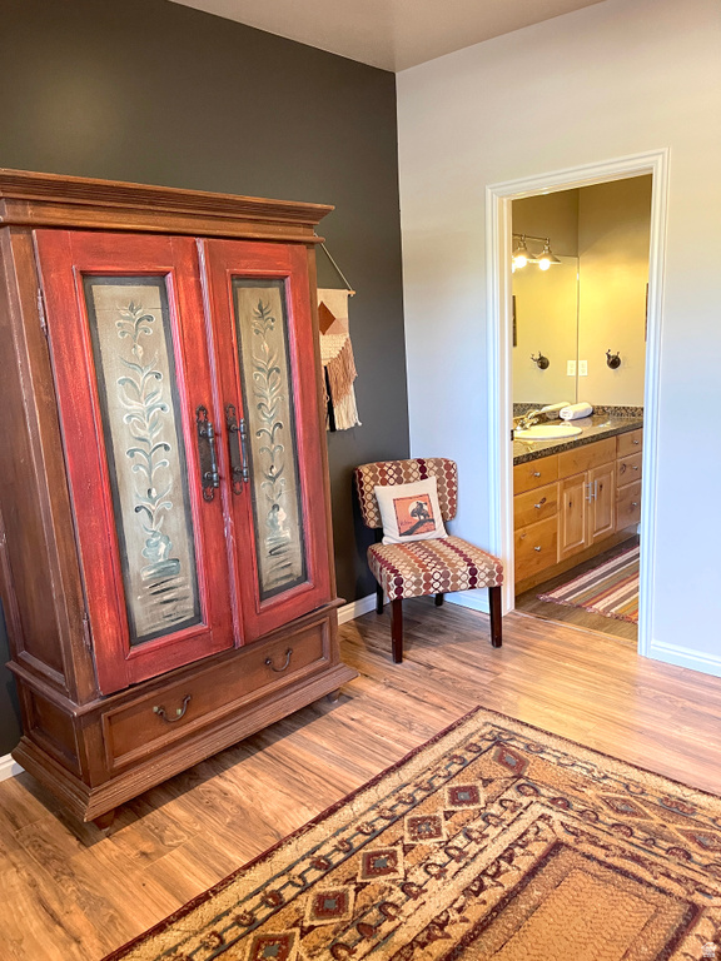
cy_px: 480
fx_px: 694
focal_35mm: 25
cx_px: 360
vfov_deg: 69.4
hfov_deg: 54.9
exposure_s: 1/60
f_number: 1.6
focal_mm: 5.1
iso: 250
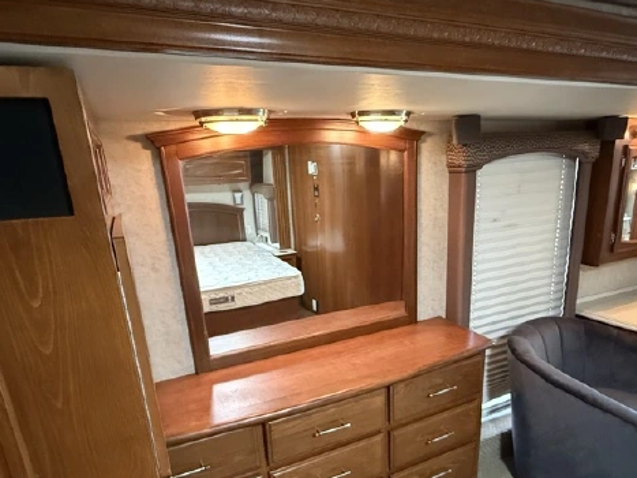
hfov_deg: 71.5
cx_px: 348
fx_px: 442
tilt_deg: -17.3
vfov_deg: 56.0
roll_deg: +1.9
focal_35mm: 24
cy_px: 303
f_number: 2.2
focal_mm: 2.22
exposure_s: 1/60
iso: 1250
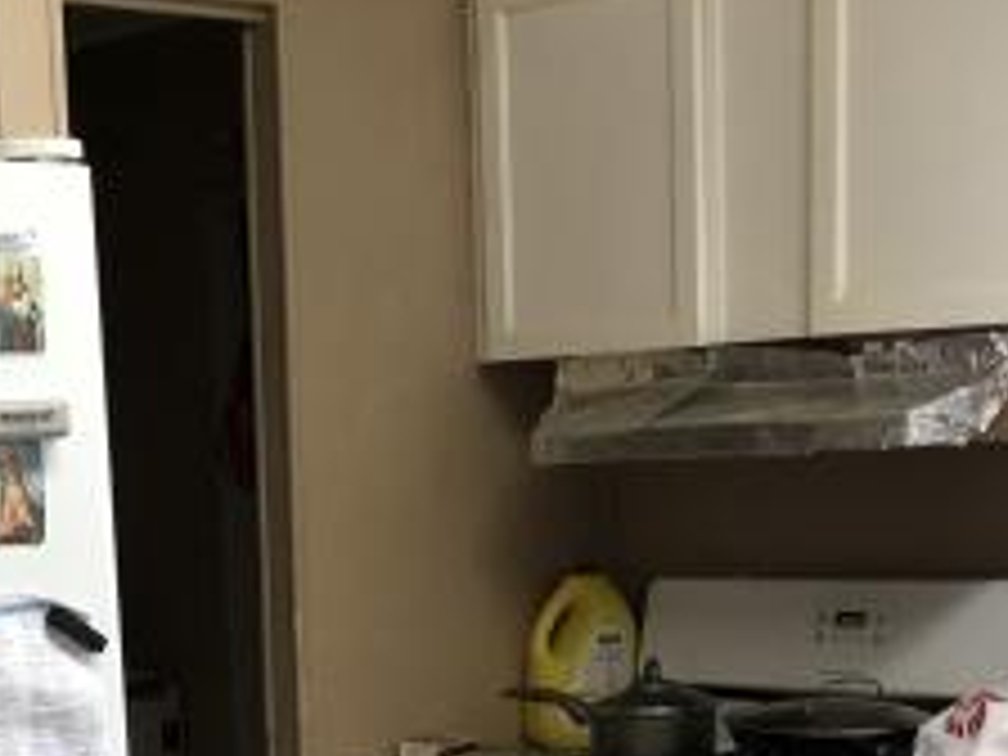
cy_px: 882
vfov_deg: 17.6
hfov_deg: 24.1
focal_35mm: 80
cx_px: 230
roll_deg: +3.6
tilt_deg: -9.7
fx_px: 2330
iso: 40
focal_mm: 3.99
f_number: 1.8
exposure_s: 1/15
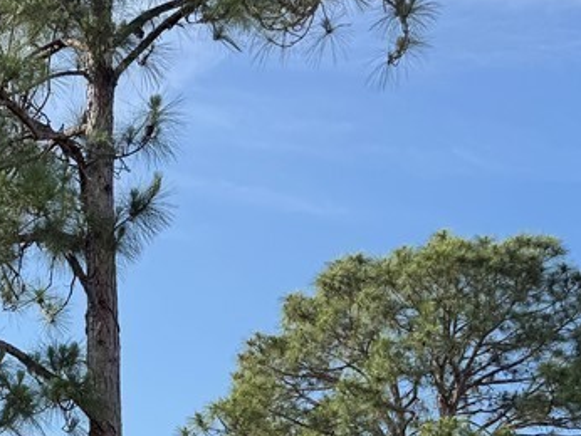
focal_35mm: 71
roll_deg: -0.9
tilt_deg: +13.2
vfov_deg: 19.3
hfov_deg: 24.9
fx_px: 1193
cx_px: -101
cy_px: 555
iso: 80
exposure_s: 1/2299
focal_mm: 6.76
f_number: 1.78
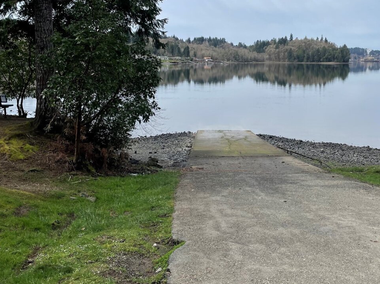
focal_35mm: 38
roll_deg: -0.2
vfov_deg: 37.5
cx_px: 220
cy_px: 108
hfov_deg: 48.8
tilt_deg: -5.7
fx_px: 417
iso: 32
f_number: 1.6
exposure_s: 1/3731
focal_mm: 4.2
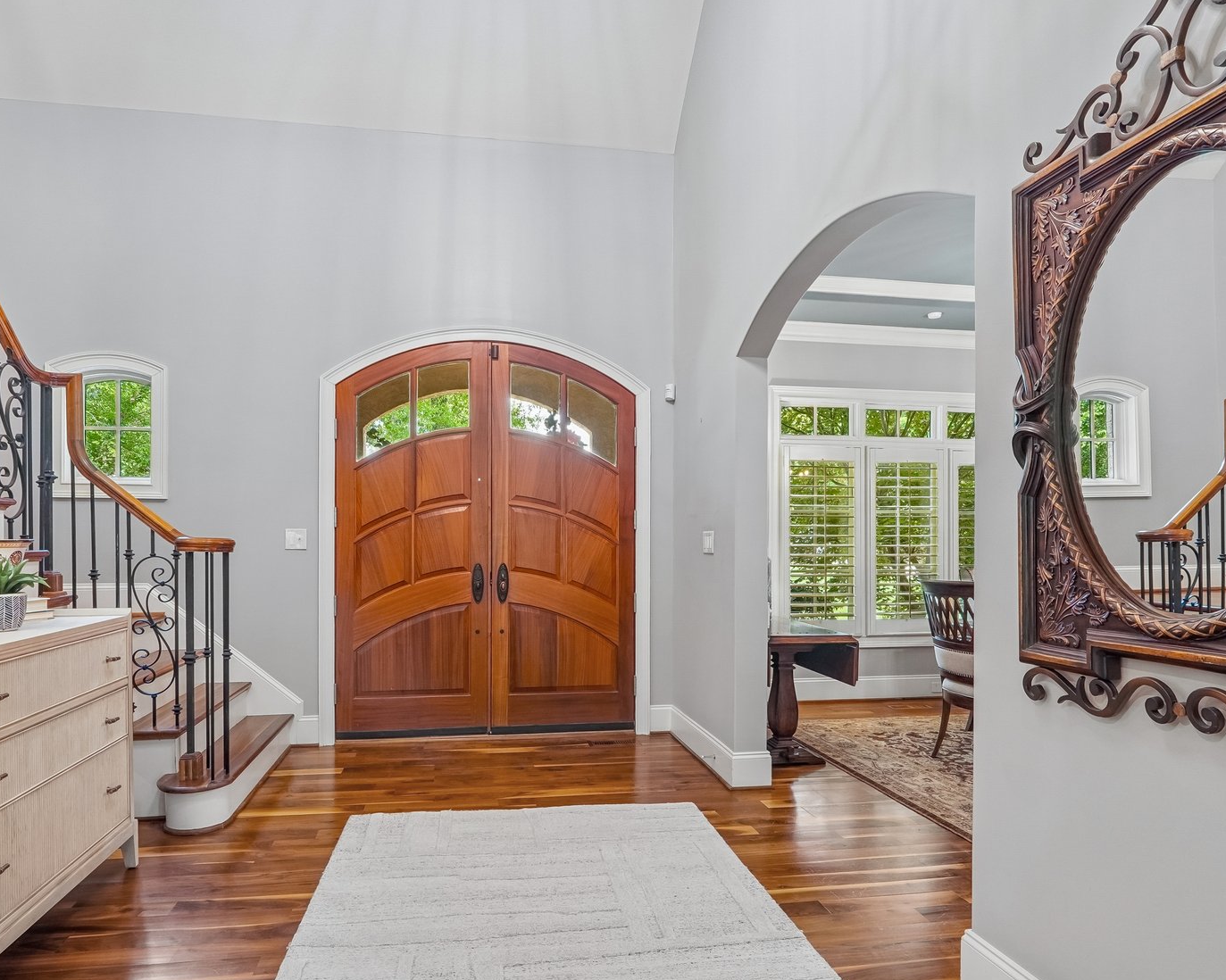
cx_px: 578
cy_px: 550
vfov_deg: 65.3
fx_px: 762
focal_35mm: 21
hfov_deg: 77.6
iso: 400
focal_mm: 10
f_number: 8
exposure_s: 1/3.33
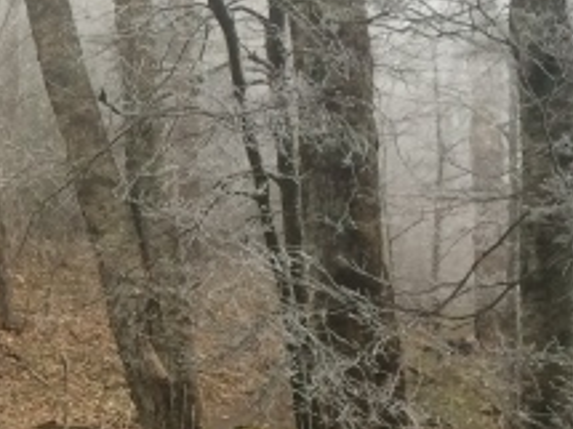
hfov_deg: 16.6
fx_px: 1787
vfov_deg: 13.7
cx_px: -283
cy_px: 245
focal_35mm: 108
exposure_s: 1/40
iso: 40
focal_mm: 4.15
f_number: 2.2
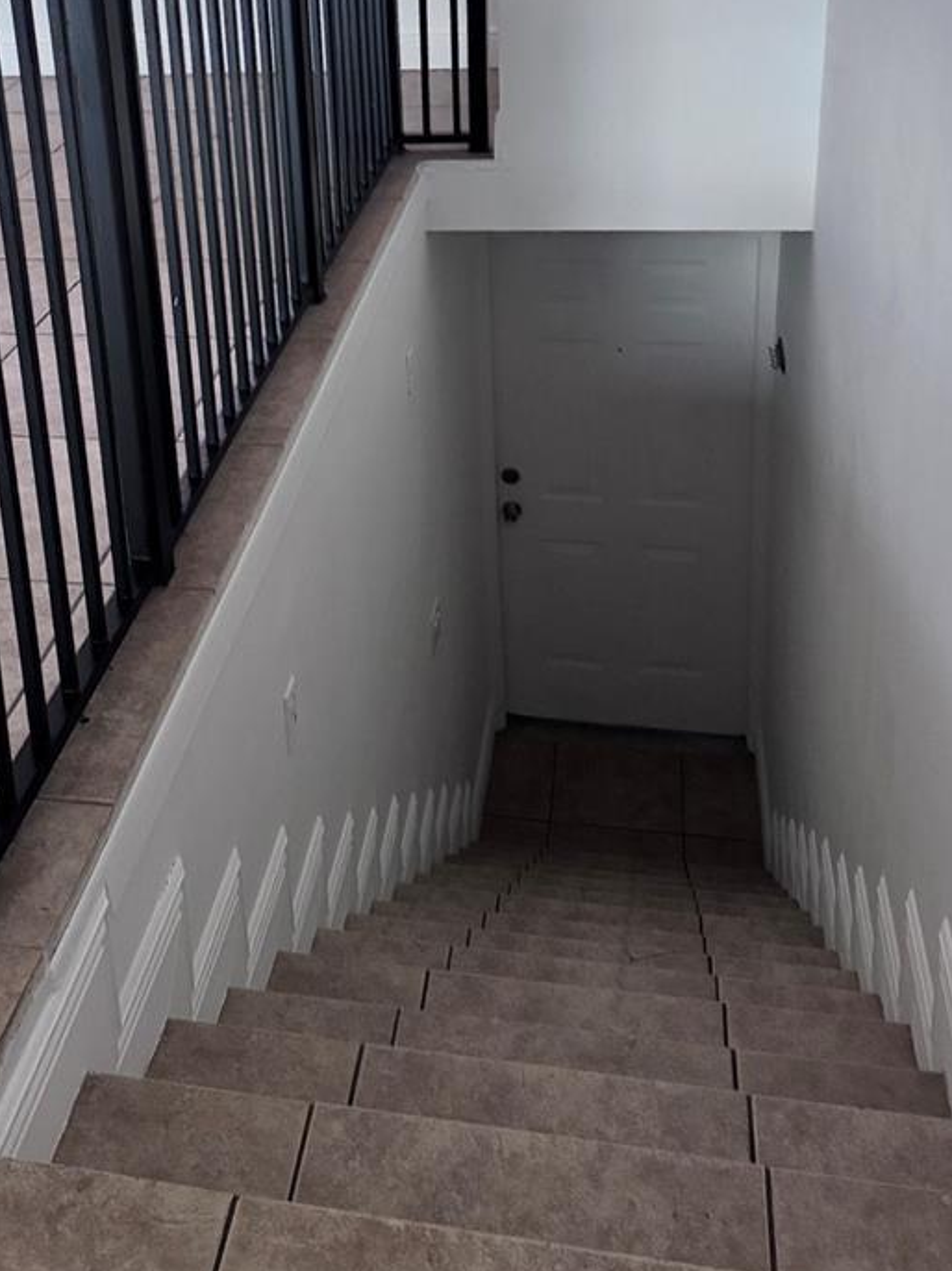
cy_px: 241
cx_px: 261
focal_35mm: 42
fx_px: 1541
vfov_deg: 42.6
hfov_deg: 33.8
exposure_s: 1/40
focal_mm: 6.76
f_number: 1.78
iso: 640
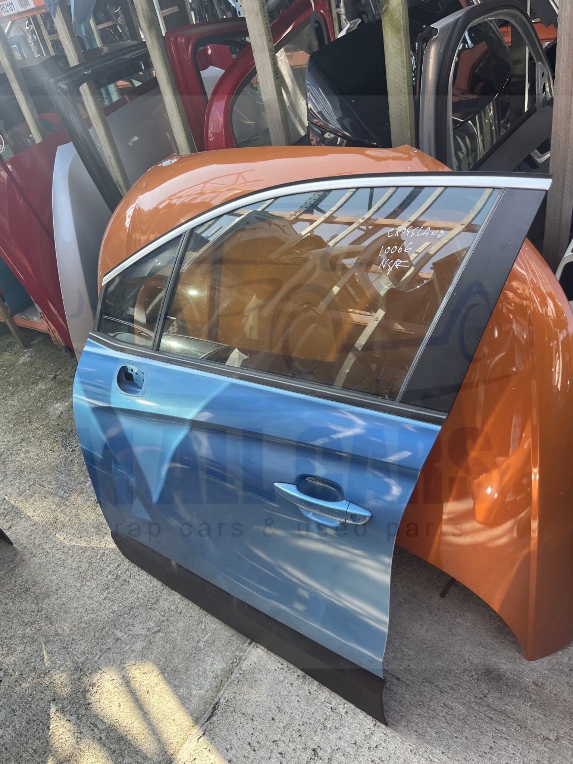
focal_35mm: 26
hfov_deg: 53.1
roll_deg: +14.6
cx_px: 286
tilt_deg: -36.9
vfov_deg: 67.3
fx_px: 574
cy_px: 382
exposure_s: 1/367
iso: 50
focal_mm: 5.1
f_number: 1.6
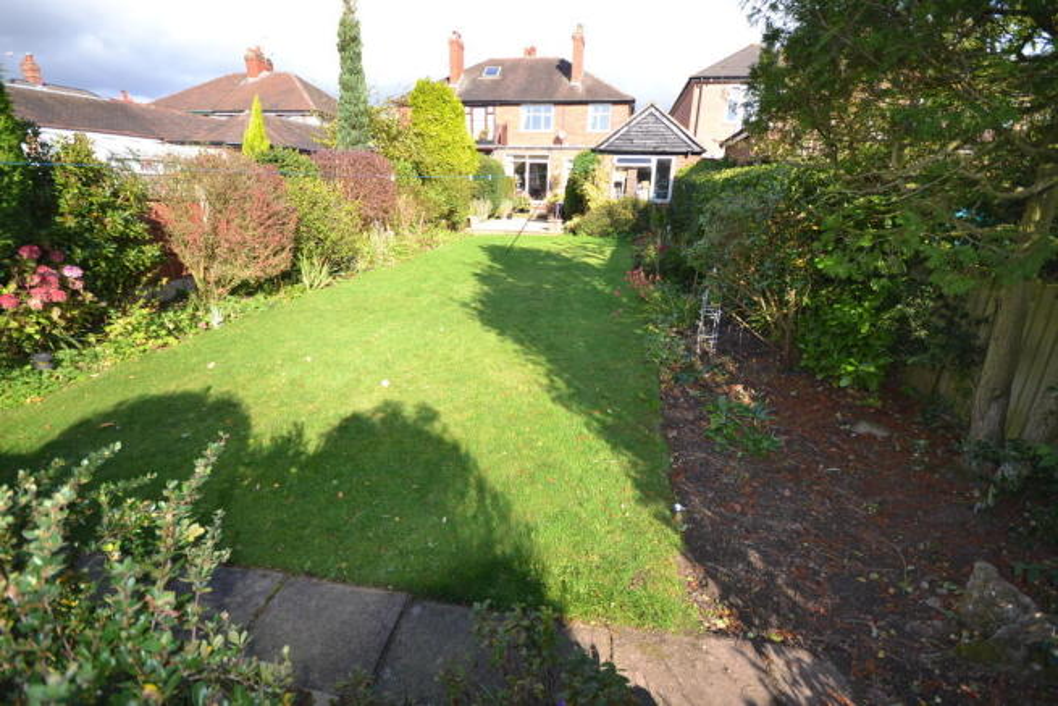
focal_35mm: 15
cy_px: 353
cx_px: 529
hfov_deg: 100.4
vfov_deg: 77.4
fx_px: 441
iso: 100
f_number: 4
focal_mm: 10
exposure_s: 1/160
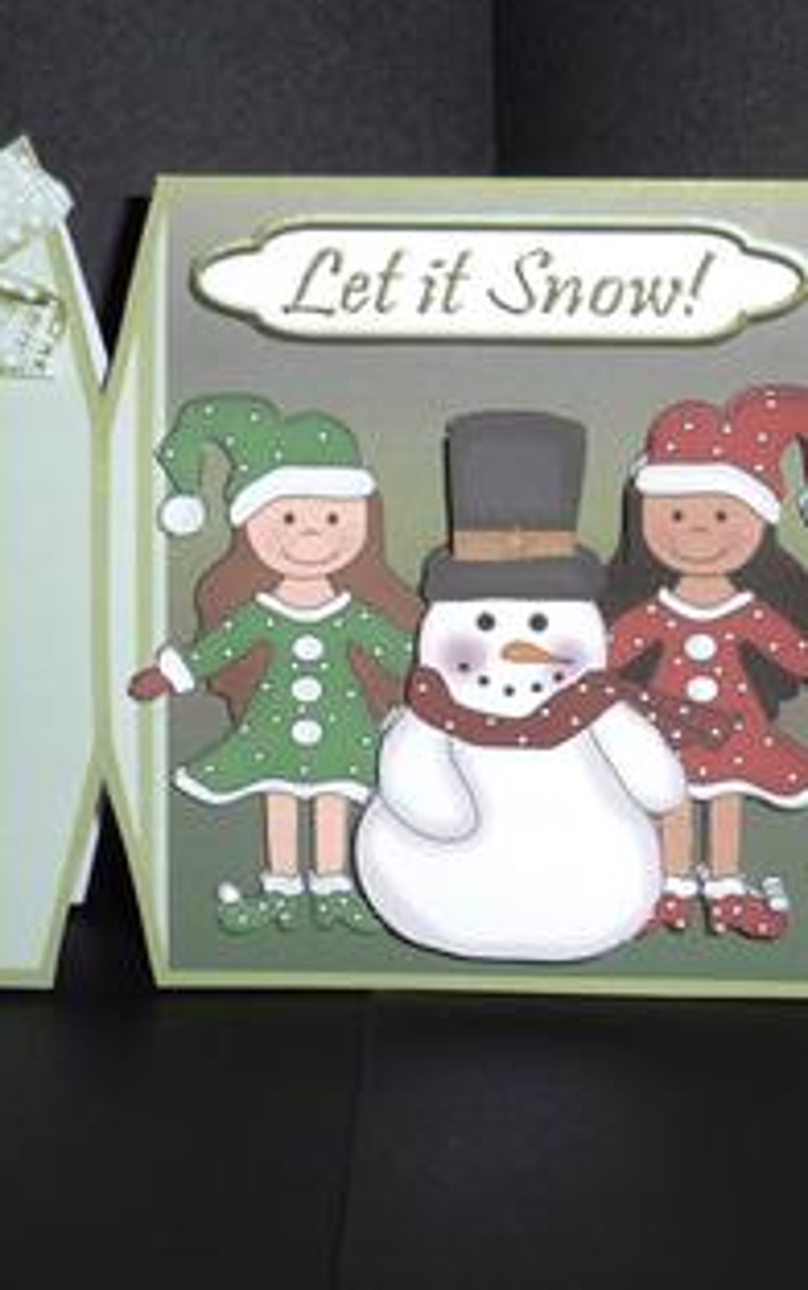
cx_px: 486
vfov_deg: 23.0
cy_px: 602
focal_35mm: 90
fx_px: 3167
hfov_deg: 14.5
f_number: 3.9
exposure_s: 1/30
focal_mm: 9.7
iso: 100
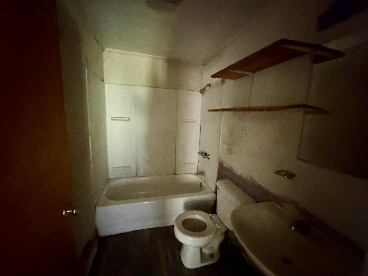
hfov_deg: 102.1
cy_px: 138
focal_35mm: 14
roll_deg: -1.8
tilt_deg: -7.6
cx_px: 184
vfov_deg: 85.7
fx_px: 149
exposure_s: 1/30
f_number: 2.2
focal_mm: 2.22
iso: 2500
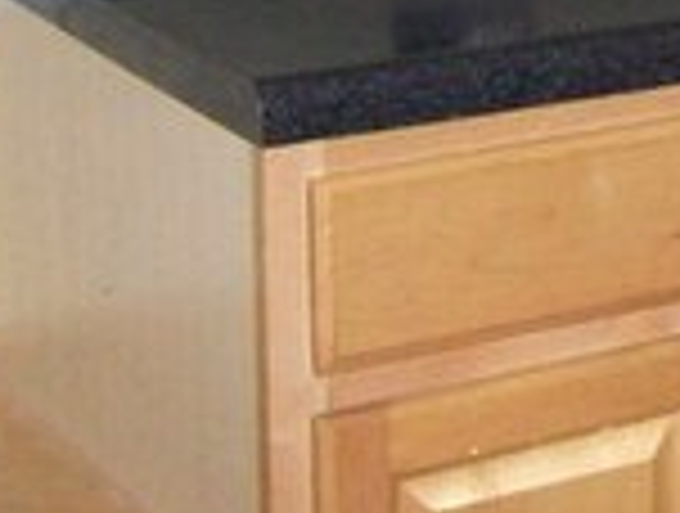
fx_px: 2914
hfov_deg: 12.5
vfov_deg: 9.8
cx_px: 1090
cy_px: -230
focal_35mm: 148
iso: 200
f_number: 2.8
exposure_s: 1/64
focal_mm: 5.8
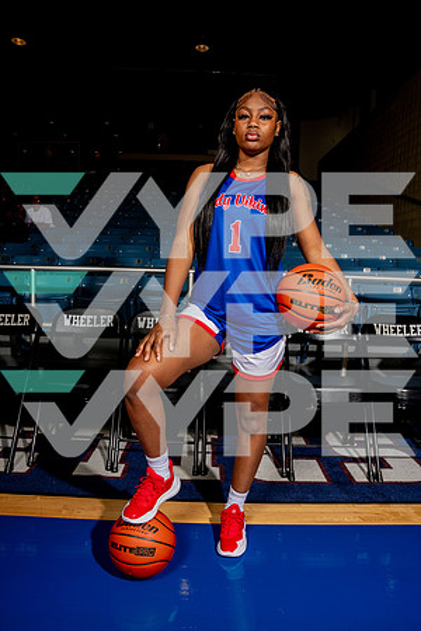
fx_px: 421
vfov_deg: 73.7
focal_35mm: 24
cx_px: 210
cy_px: 316
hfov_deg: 53.1
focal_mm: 24
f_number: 7.1
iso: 250
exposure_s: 1/125
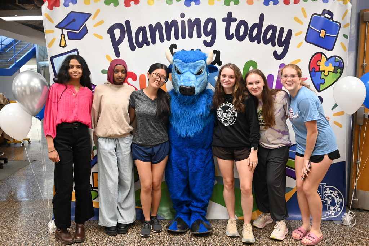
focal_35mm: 33
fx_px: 338
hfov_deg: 57.3
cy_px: 123
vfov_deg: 39.9
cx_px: 184
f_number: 4
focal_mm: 33
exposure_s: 1/125
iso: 3200
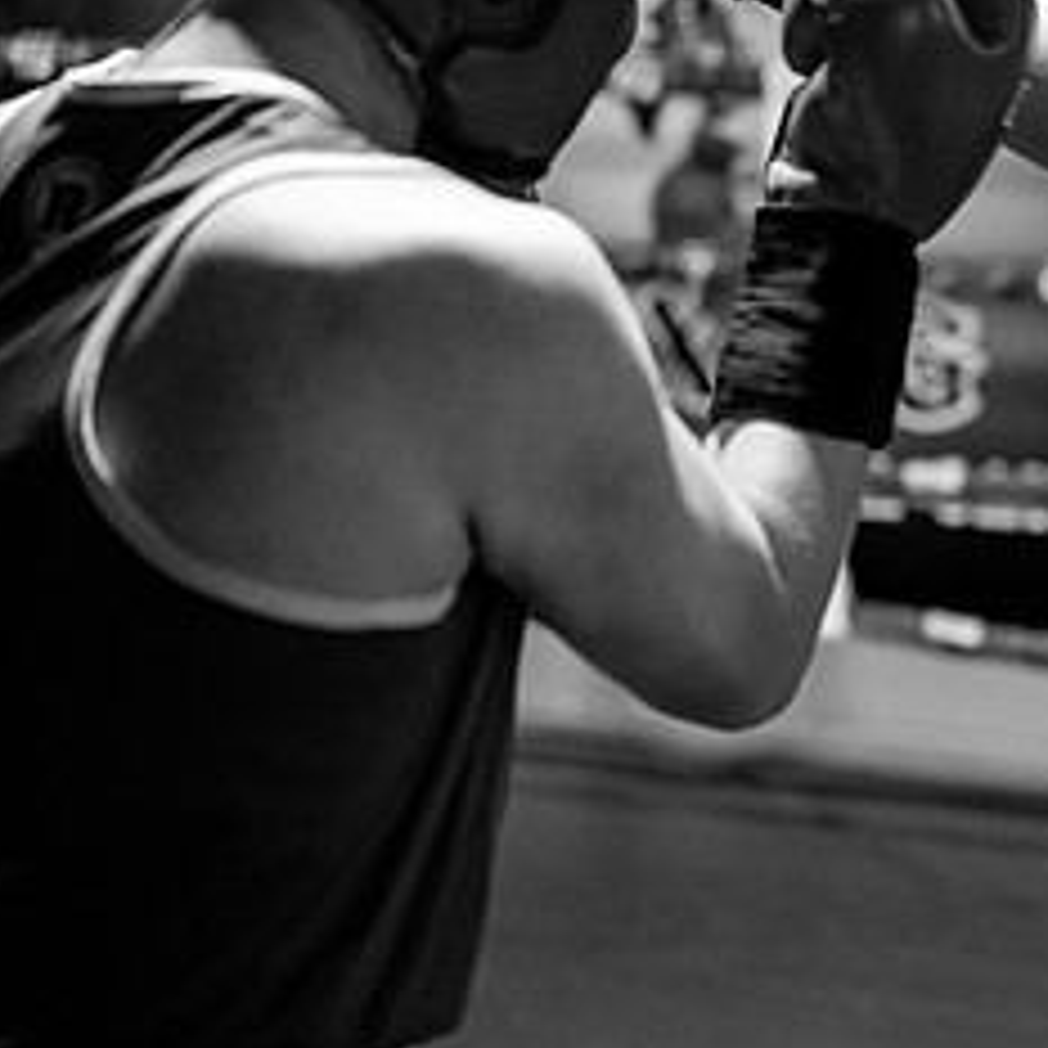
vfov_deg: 16.4
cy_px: 457
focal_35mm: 106
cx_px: 1196
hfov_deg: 15.9
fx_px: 3631
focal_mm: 50
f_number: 2
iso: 4000
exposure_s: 1/1000
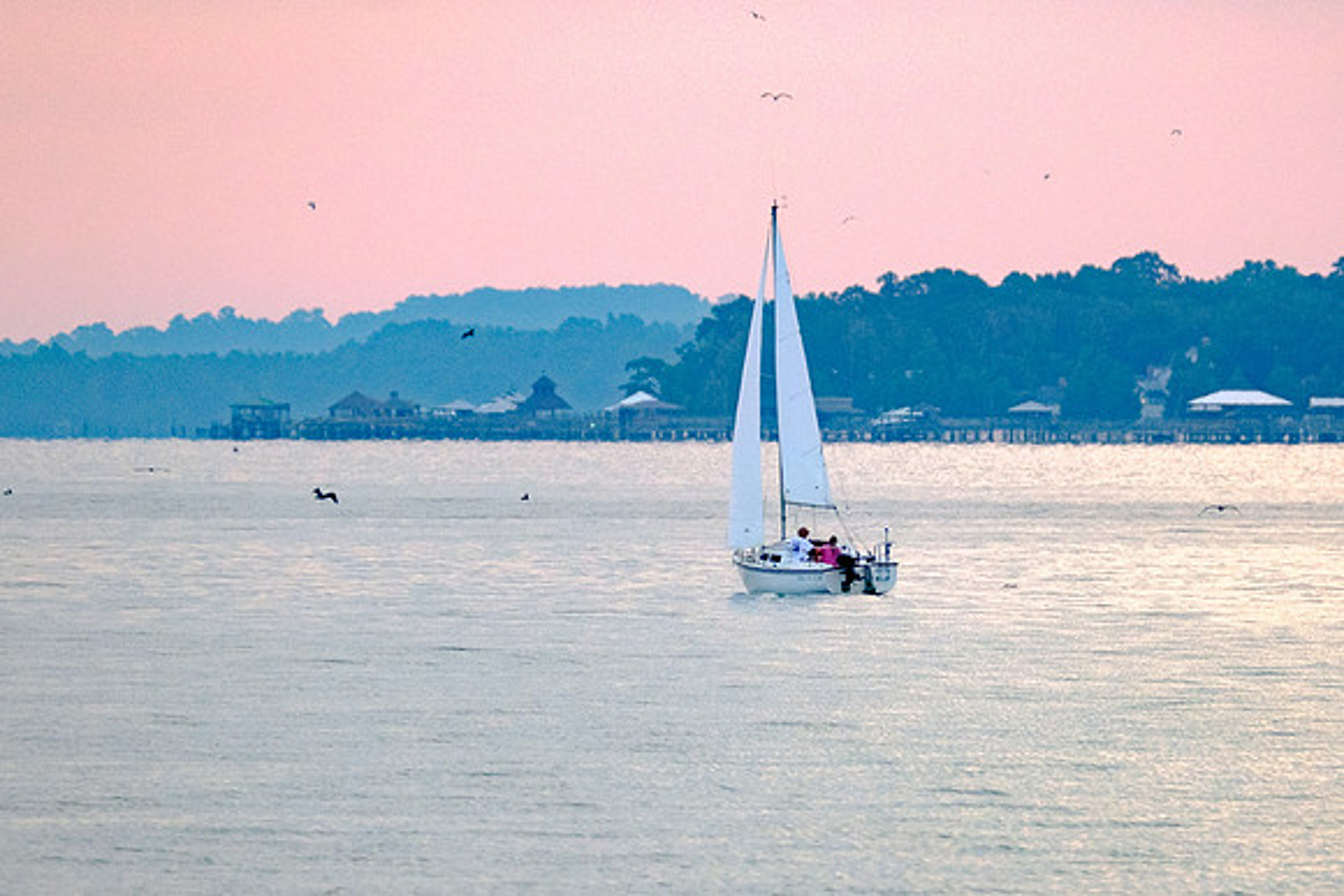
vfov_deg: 1.5
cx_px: 874
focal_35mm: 904
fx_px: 33763
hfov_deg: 2.3
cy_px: 589
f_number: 5.6
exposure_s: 1/250
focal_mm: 400
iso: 800
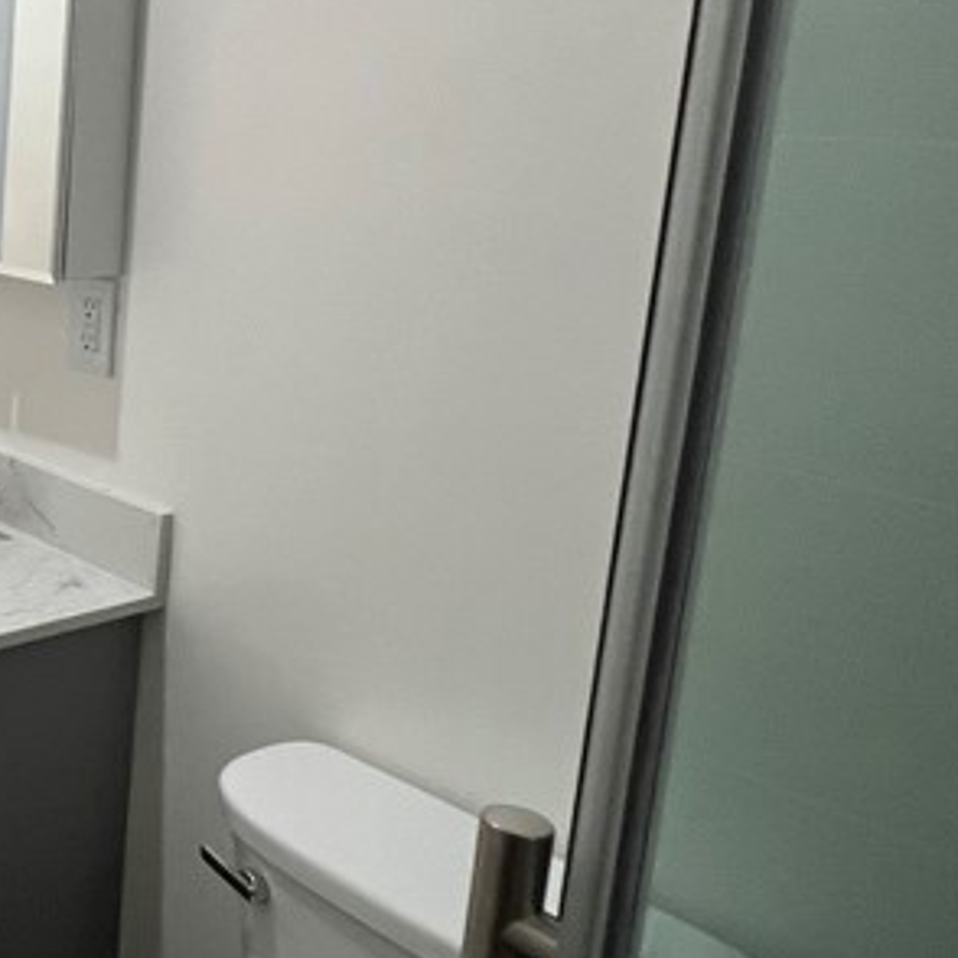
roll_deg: +0.7
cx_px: -385
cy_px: 345
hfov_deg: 29.9
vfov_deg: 41.5
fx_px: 1252
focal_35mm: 40
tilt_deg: -12.1
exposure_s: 1/120
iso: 200
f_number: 1.8
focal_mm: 1.57
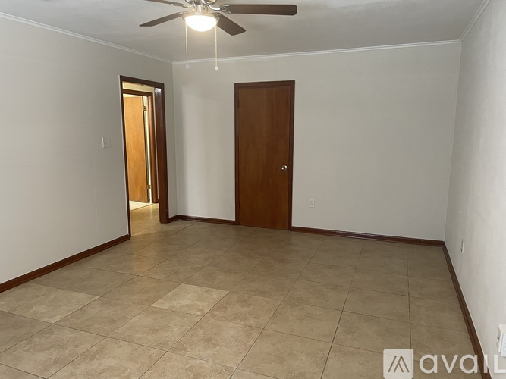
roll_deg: +0.6
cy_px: 190
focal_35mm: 26
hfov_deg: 67.3
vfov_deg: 53.0
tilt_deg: -10.2
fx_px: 380
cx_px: 253
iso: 320
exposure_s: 1/60
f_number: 1.6
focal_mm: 4.2
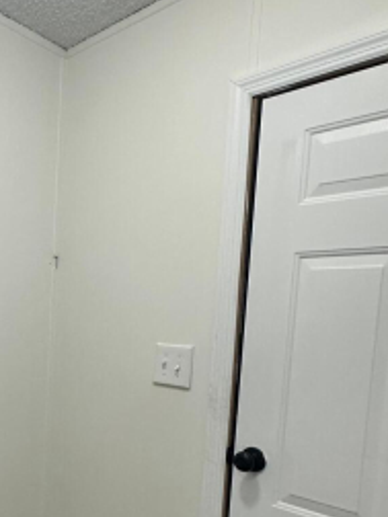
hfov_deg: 33.3
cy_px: 360
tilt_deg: -4.7
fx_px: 553
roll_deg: -2.4
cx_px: -47
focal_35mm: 37
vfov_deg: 48.9
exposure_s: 1/120
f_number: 2.2
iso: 200
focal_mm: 2.22
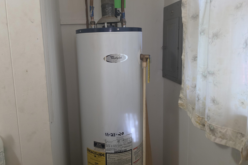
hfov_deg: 67.2
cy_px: 68
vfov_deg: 47.7
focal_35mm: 27
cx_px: 112
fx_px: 186
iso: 500
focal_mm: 6.5
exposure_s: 1/120
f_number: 1.4
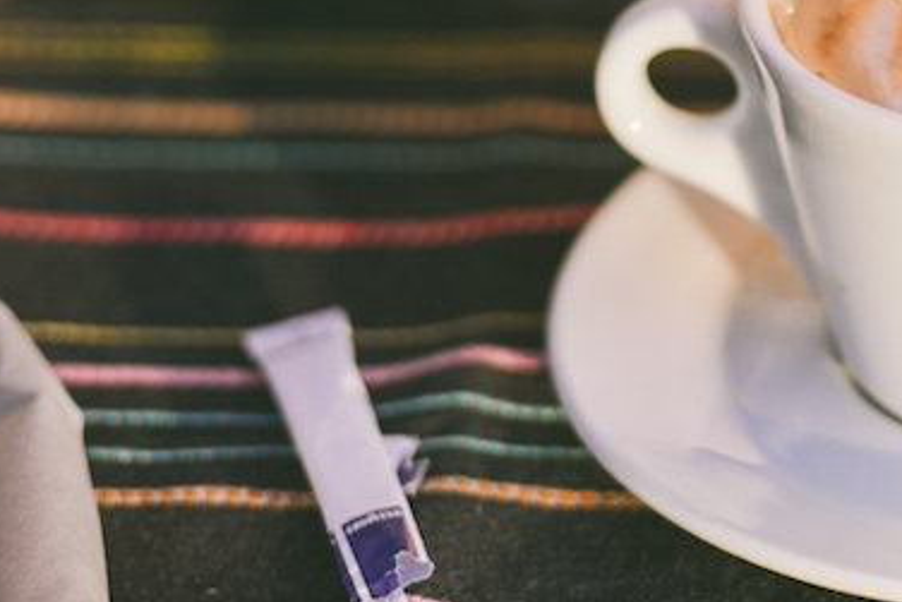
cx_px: 691
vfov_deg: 3.2
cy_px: -19
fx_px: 10652
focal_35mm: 425
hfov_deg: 4.8
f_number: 2.8
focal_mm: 200
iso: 320
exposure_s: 1/2000
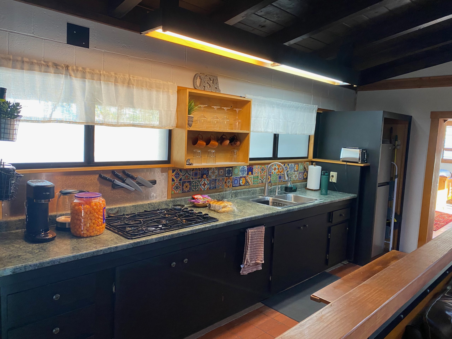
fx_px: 339
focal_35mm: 26
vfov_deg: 53.1
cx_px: 226
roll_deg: -3.1
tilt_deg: -5.8
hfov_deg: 67.3
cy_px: 170
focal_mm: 4.25
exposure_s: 1/60
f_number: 1.8
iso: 200
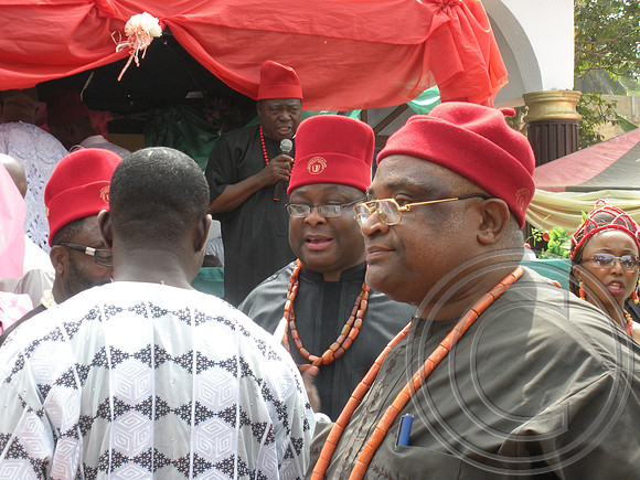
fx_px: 1183
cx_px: 320
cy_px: 240
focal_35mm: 64
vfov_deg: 22.9
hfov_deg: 30.3
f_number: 4.6
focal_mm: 11.2
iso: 98
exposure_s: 1/150
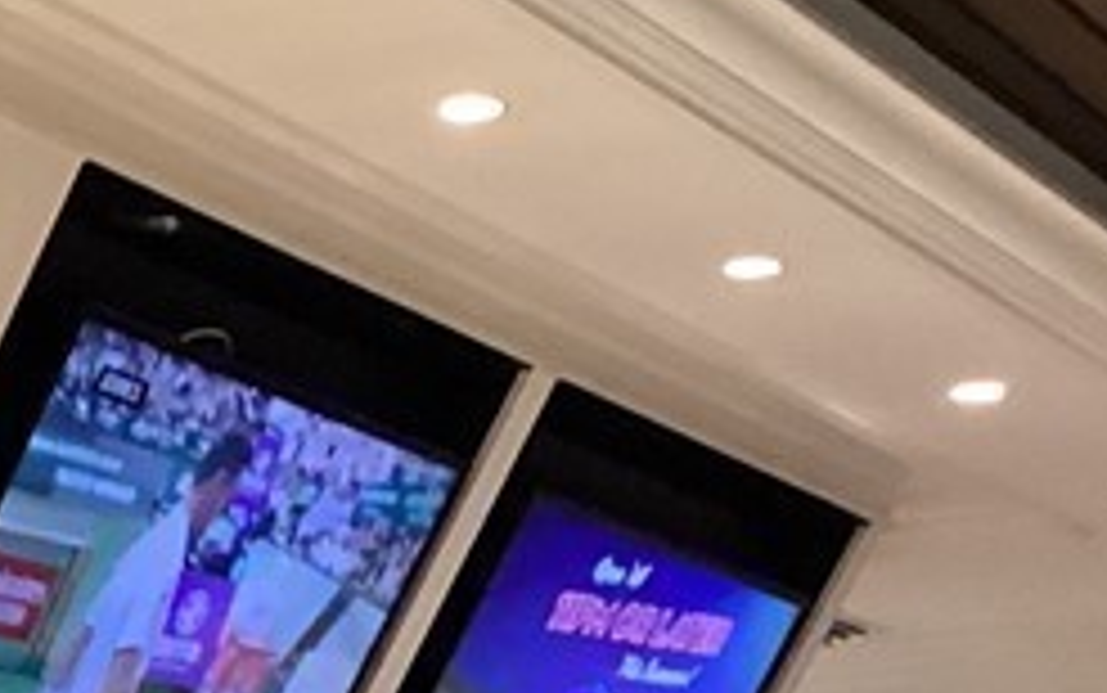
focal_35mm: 137
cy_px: 1382
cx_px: -230
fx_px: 4135
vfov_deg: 9.0
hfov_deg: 14.7
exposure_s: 1/60
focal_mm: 3.3
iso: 250
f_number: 2.4
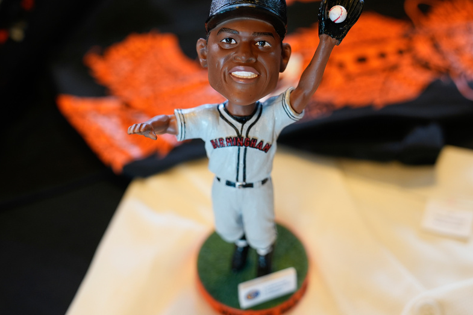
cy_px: 125
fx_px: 788
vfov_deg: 22.6
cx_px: 268
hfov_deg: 33.4
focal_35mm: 60
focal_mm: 46
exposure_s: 1/50
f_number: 2.8
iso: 640
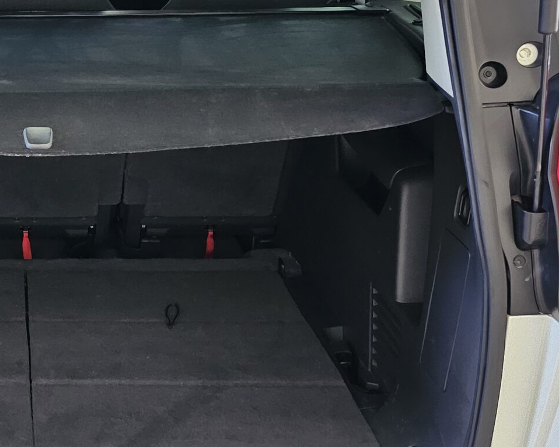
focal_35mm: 60
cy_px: 236
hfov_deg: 29.2
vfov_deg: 25.4
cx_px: -12
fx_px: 992
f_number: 1.7
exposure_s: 1/24
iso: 1250
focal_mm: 6.3
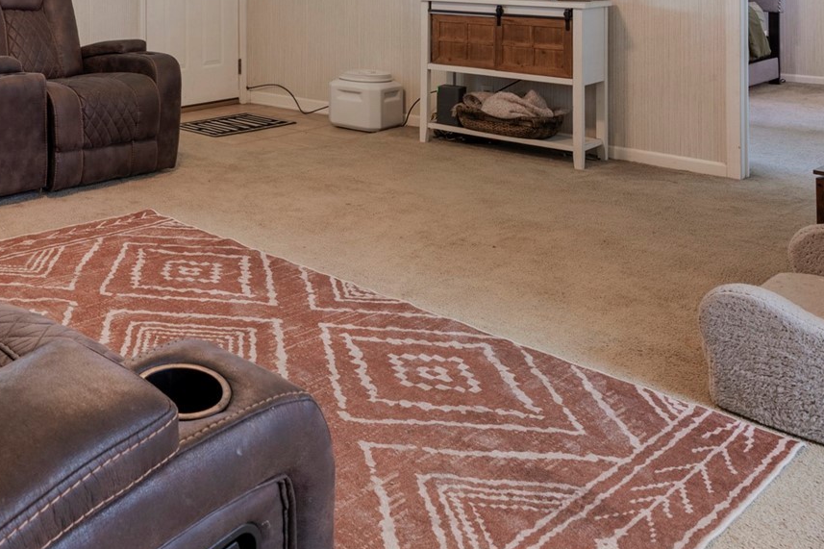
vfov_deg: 31.3
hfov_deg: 45.6
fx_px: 870
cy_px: -50
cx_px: 72
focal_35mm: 38
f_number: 8
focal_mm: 16
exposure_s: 1/2
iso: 200
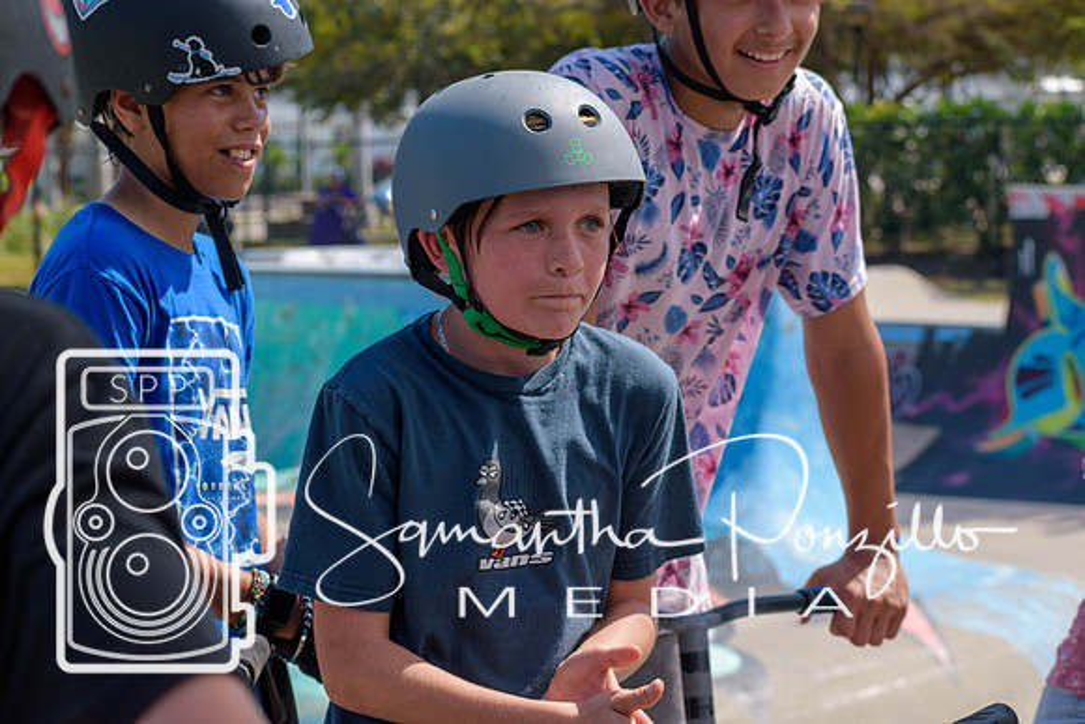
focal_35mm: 108
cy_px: 362
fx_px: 3256
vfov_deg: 12.7
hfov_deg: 18.9
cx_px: 542
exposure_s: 1/800
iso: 200
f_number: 7.1
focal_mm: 72
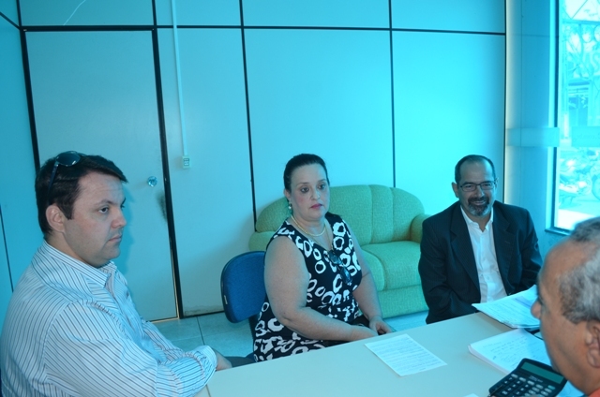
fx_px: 449
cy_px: 198
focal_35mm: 27
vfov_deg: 47.7
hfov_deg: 67.5
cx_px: 300
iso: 400
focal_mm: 18
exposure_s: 1/60
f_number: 3.5
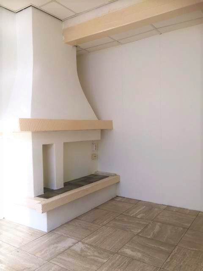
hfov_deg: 48.2
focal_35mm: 29
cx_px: 102
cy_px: 136
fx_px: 227
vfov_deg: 61.7
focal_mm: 4.15
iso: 40
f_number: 2.2
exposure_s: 1/100
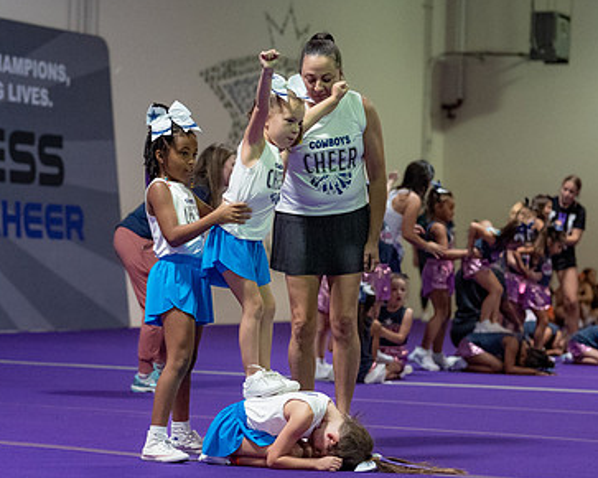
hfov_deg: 15.1
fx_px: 2247
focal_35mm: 127
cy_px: 260
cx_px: 216
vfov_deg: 12.1
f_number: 1.8
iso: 3200
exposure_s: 1/1000
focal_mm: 50
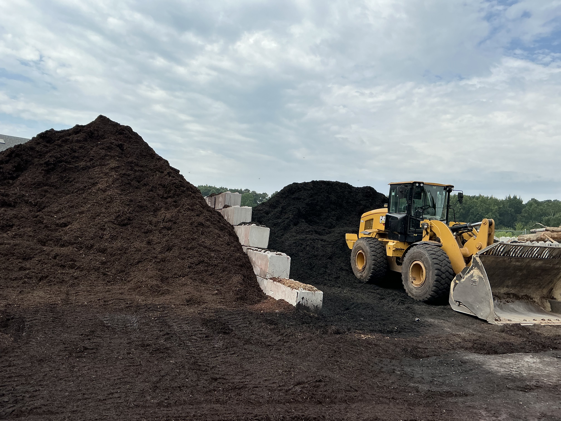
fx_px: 454
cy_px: 210
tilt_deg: +1.9
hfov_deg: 63.4
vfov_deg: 49.7
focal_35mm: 28
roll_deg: -4.0
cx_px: 280
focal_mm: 3
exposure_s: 1/2320
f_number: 1.8
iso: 25
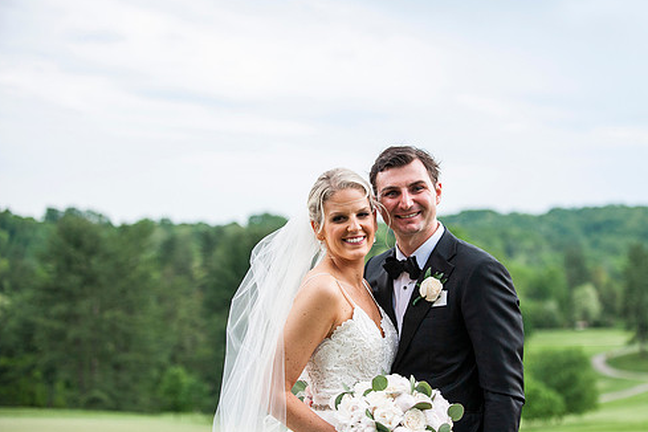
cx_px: 375
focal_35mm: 83
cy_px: 236
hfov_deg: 24.4
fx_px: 1494
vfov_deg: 16.5
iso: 640
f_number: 2.8
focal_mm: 70
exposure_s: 1/1600
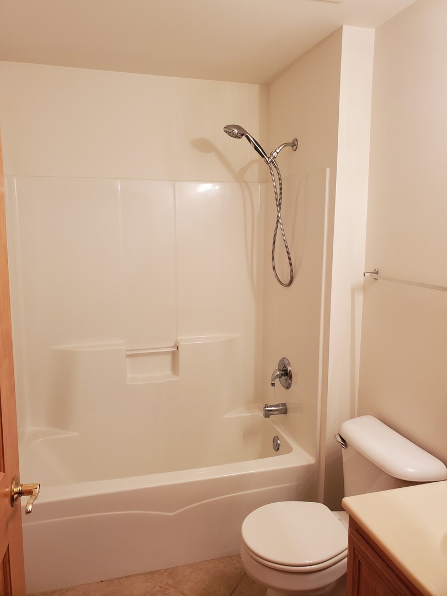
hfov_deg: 53.1
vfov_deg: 67.3
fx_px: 448
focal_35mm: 26
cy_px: 298
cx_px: 224
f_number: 2.4
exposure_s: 1/40
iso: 200
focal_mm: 4.3
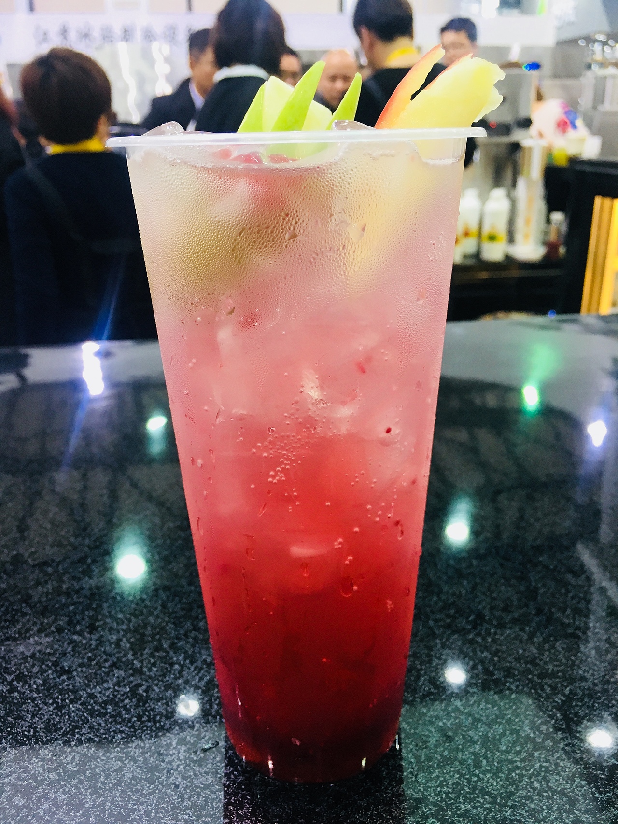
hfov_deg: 48.2
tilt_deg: -20.7
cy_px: 412
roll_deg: +1.8
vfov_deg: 61.7
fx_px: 690
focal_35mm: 29
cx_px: 309
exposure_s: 1/33
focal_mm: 4.15
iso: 50
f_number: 2.2
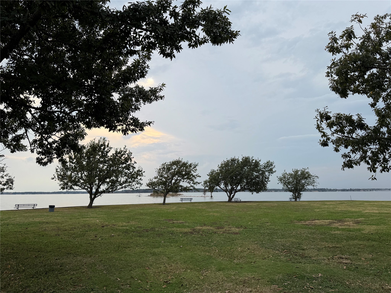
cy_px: 146
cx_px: 196
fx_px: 271
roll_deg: +0.4
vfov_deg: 56.8
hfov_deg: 71.6
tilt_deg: +9.3
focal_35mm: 24
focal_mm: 6.76
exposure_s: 1/2174
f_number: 1.78
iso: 80
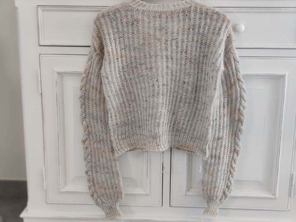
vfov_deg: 35.1
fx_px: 351
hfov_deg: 45.8
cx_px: 148
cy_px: 111
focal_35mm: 41
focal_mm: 8.16
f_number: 2
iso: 233
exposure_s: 1/100
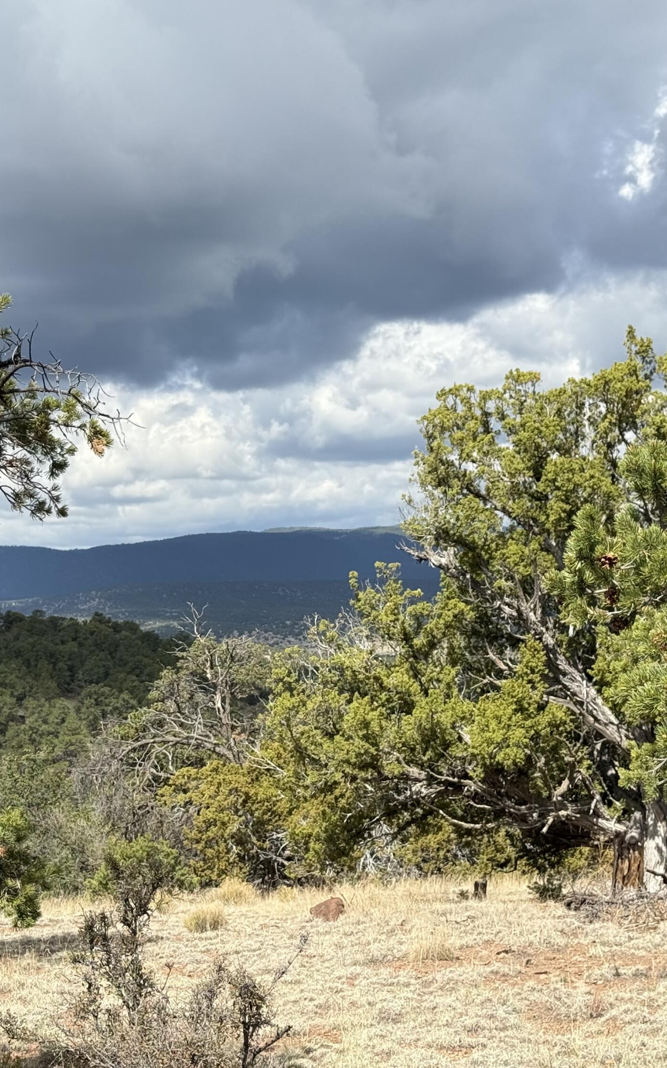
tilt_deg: +2.1
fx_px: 1978
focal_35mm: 68
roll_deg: +2.0
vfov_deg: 30.2
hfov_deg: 19.1
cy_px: 535
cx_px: 258
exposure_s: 1/3534
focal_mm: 6.76
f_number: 1.78
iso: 64
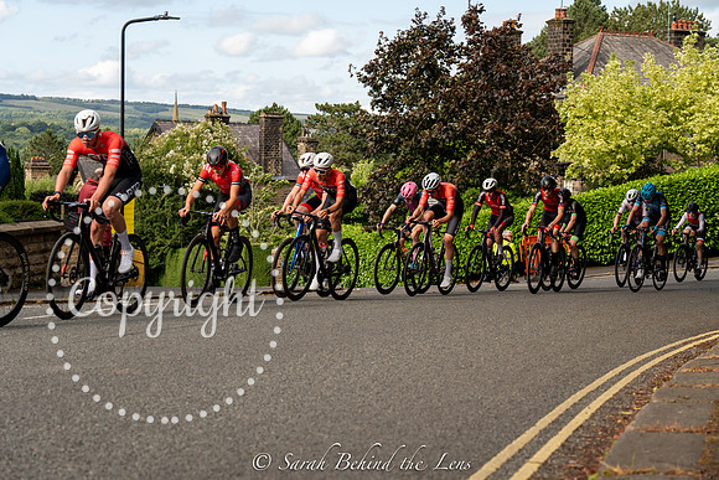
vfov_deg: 19.5
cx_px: 360
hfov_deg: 28.8
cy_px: 240
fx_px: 1398
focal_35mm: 70
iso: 400
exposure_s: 1/640
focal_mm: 70
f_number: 6.3
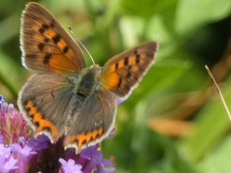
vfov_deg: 2.1
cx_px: 55
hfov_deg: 2.7
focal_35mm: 724
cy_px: 110
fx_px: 4831
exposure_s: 1/80
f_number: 5.6
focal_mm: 62.7
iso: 100
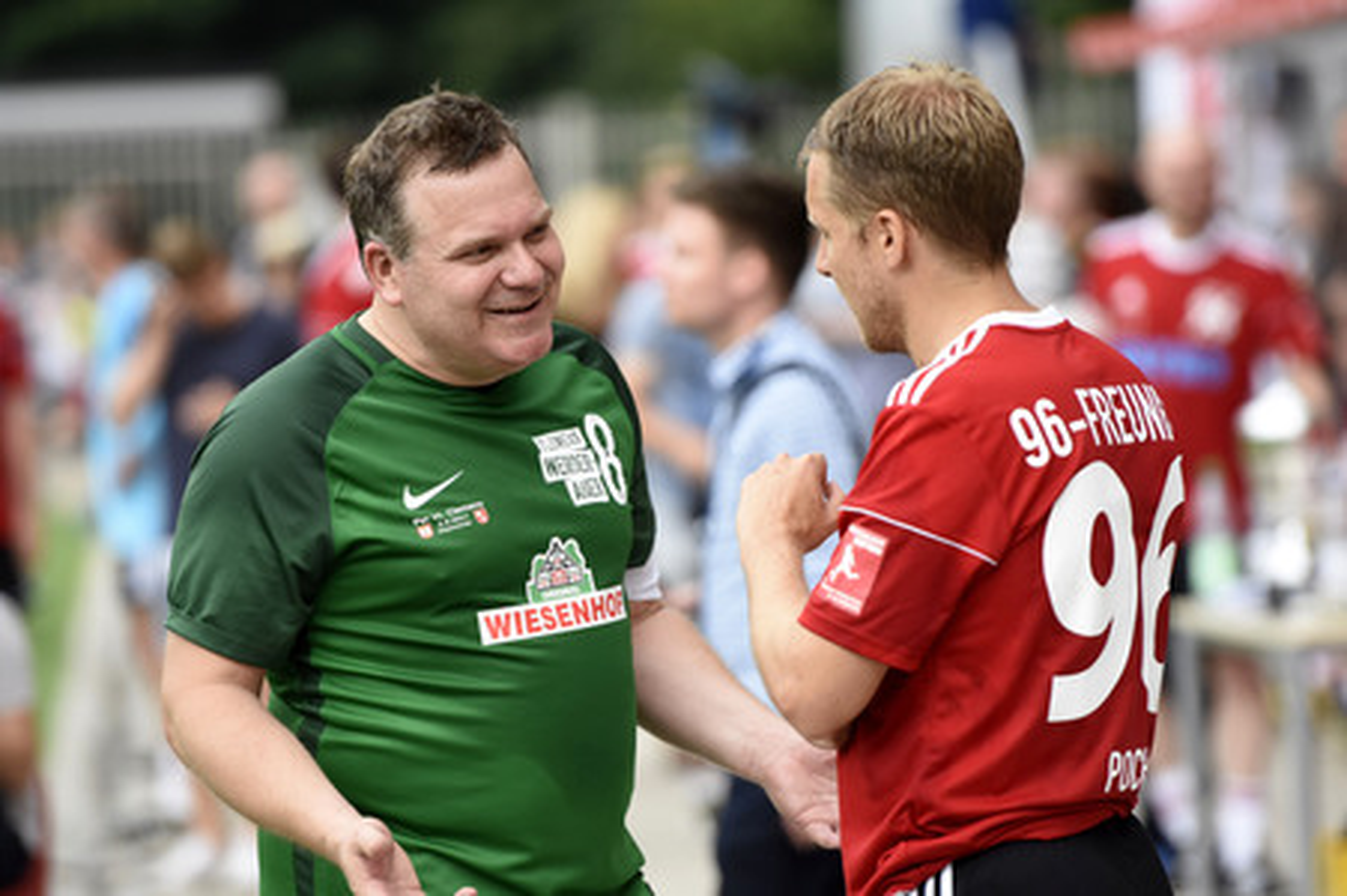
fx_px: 11216
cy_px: 448
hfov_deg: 6.9
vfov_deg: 4.6
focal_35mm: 300
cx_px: 674
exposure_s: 1/1250
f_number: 3.2
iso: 800
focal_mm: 200
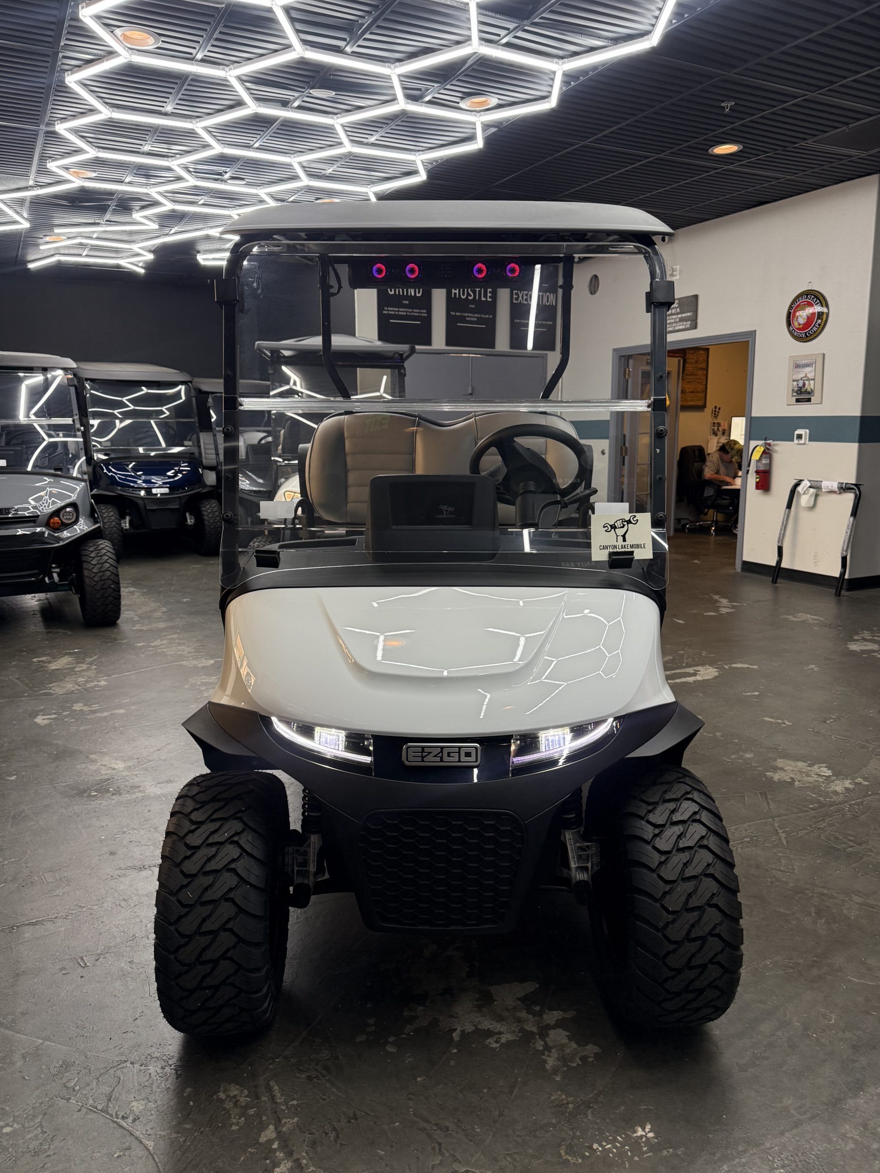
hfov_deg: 54.9
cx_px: 447
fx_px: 848
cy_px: 587
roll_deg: -0.2
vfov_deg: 69.4
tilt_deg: -10.5
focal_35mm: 25
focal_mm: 6.76
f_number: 1.78
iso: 200
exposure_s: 1/138
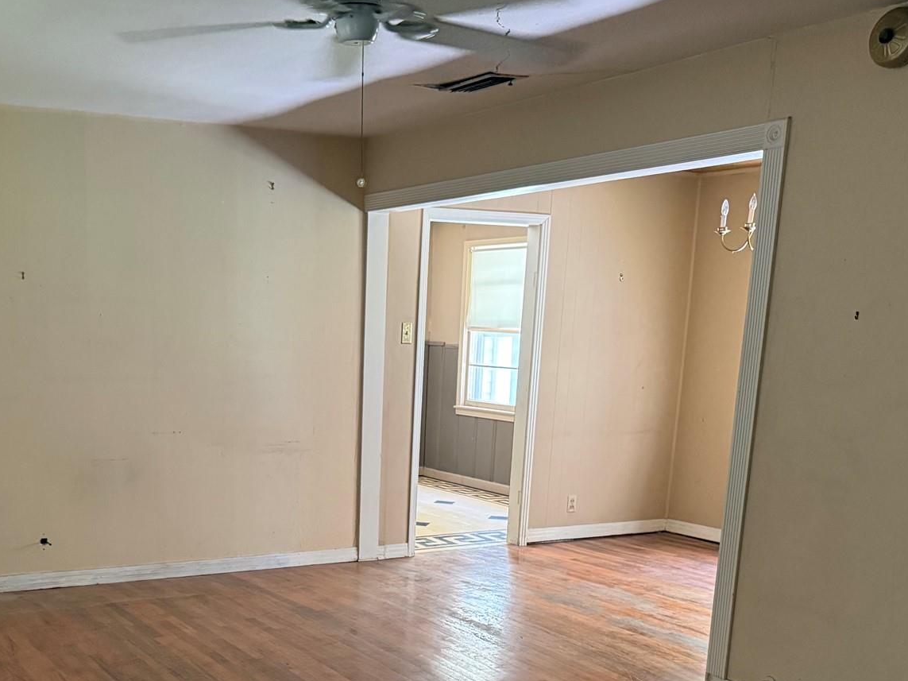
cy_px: 595
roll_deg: -1.0
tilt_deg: -13.3
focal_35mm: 43
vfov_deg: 32.2
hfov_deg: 43.3
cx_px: 313
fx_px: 1128
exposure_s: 1/60
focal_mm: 6.76
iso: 640
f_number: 1.78
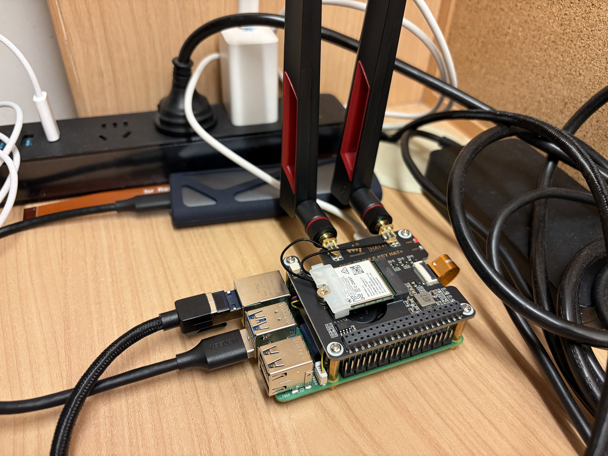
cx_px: 304
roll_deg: -2.4
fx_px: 457
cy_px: 228
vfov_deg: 53.1
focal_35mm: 26
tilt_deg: -39.6
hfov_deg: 67.3
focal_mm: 5.96
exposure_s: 1/50
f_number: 1.6
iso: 125
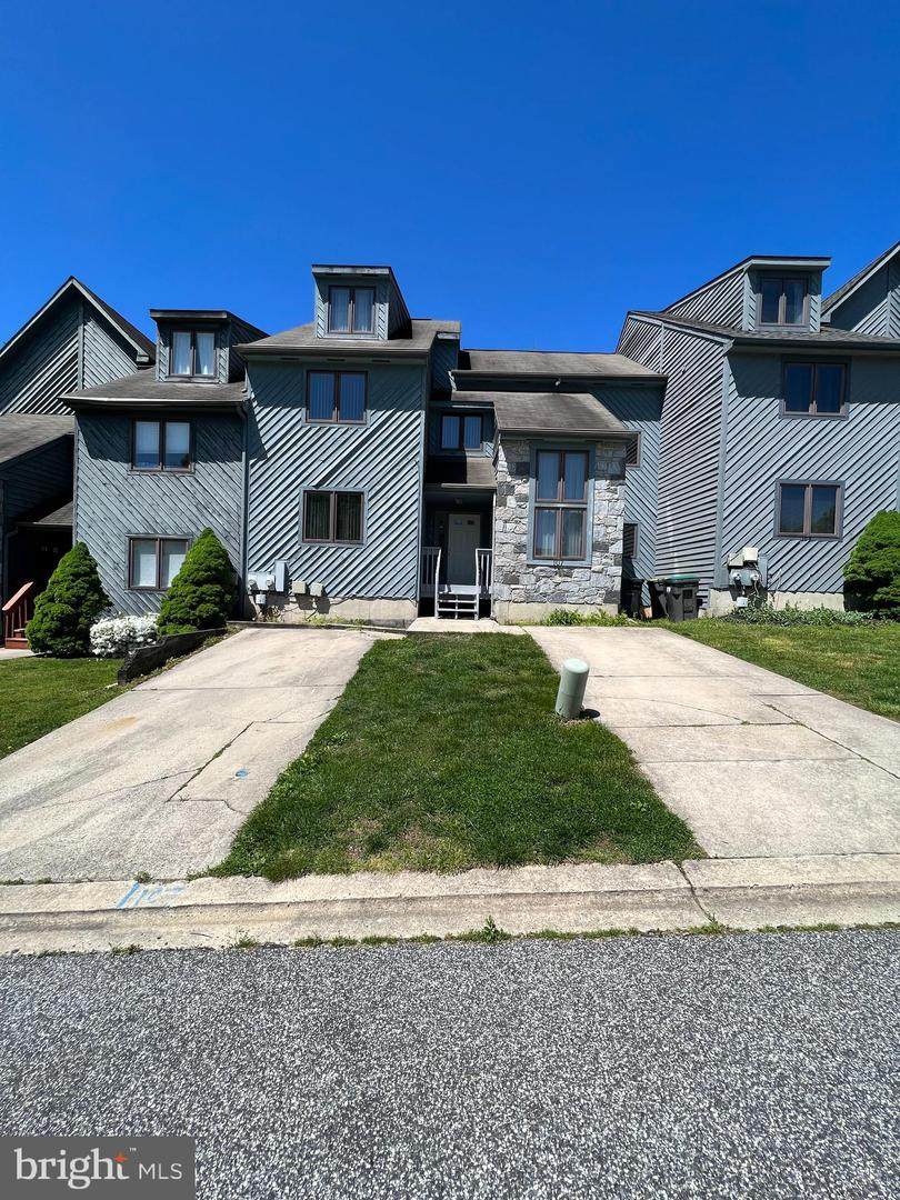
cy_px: 600
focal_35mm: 13
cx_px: 450
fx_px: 451
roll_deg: -1.3
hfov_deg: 89.9
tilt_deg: -1.9
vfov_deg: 106.2
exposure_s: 1/1376
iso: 32
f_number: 1.8
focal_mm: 1.57
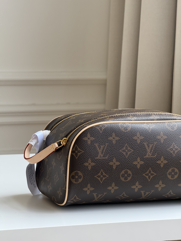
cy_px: 120
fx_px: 837
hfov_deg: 12.3
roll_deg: -1.5
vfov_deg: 16.4
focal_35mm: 120
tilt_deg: -6.6
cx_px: 90
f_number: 2.8
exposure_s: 1/135
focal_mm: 15.66
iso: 50
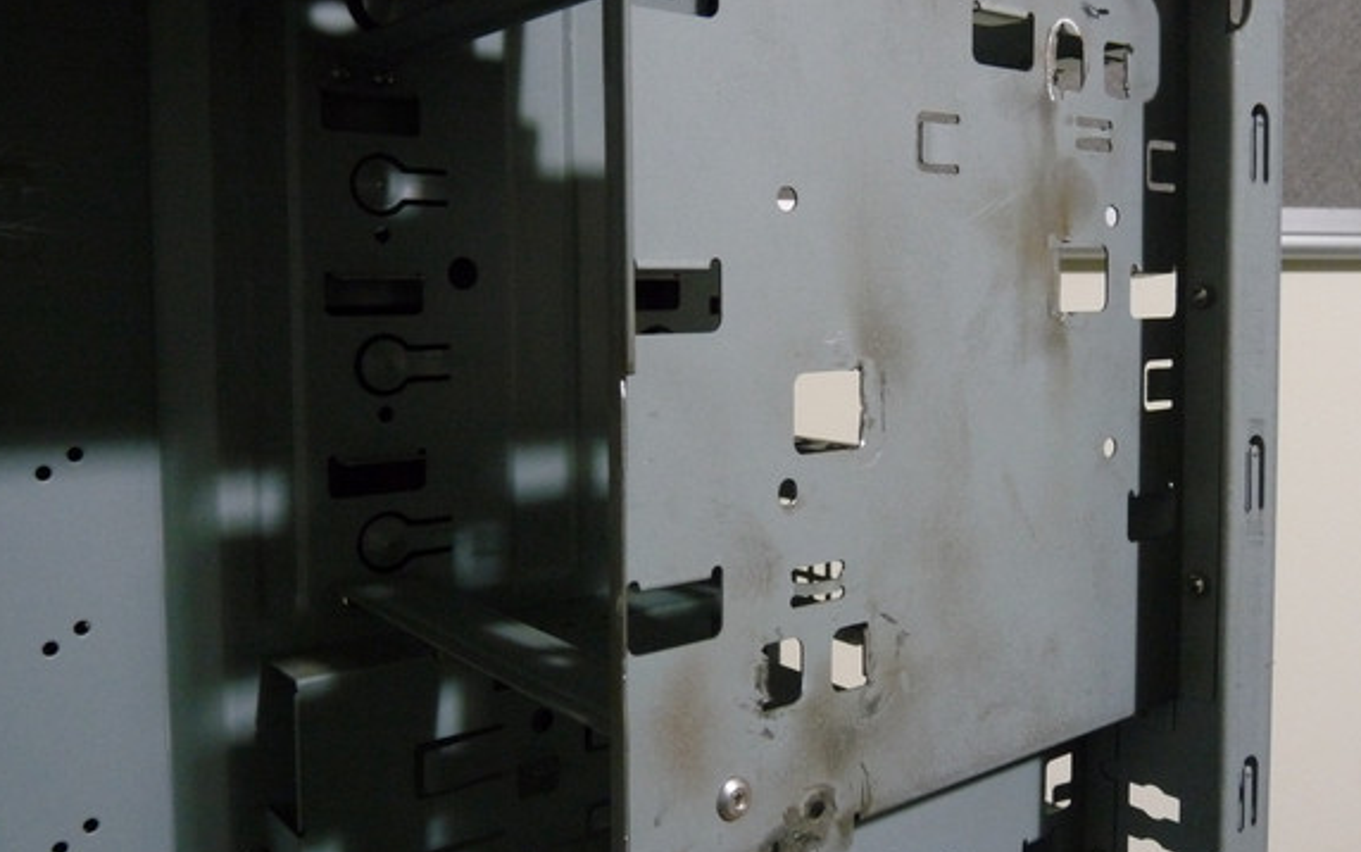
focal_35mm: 32
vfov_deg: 39.3
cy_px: 350
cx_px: 750
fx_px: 1187
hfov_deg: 59.5
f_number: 3.6
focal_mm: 4.8
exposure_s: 1/6
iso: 400
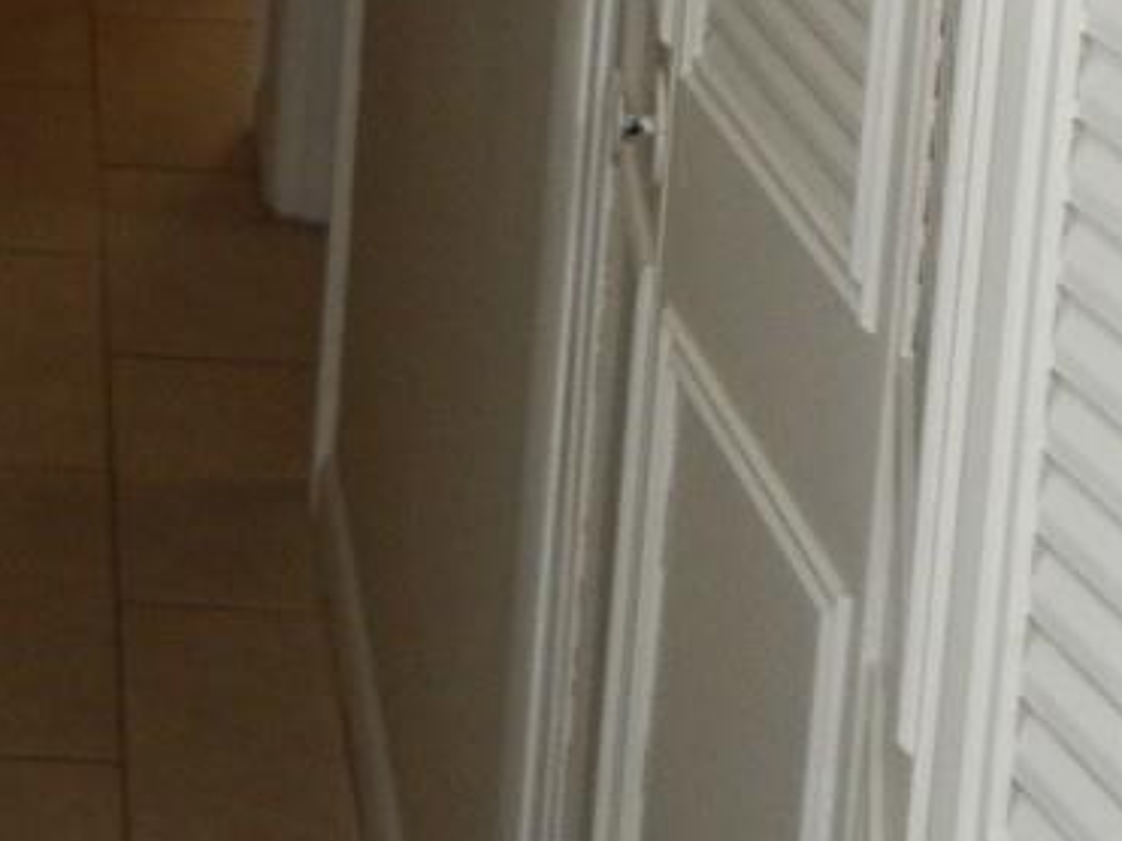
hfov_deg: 20.1
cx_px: 39
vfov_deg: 13.7
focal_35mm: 95
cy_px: -732
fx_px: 3078
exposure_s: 1/30
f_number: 3
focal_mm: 4
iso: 200
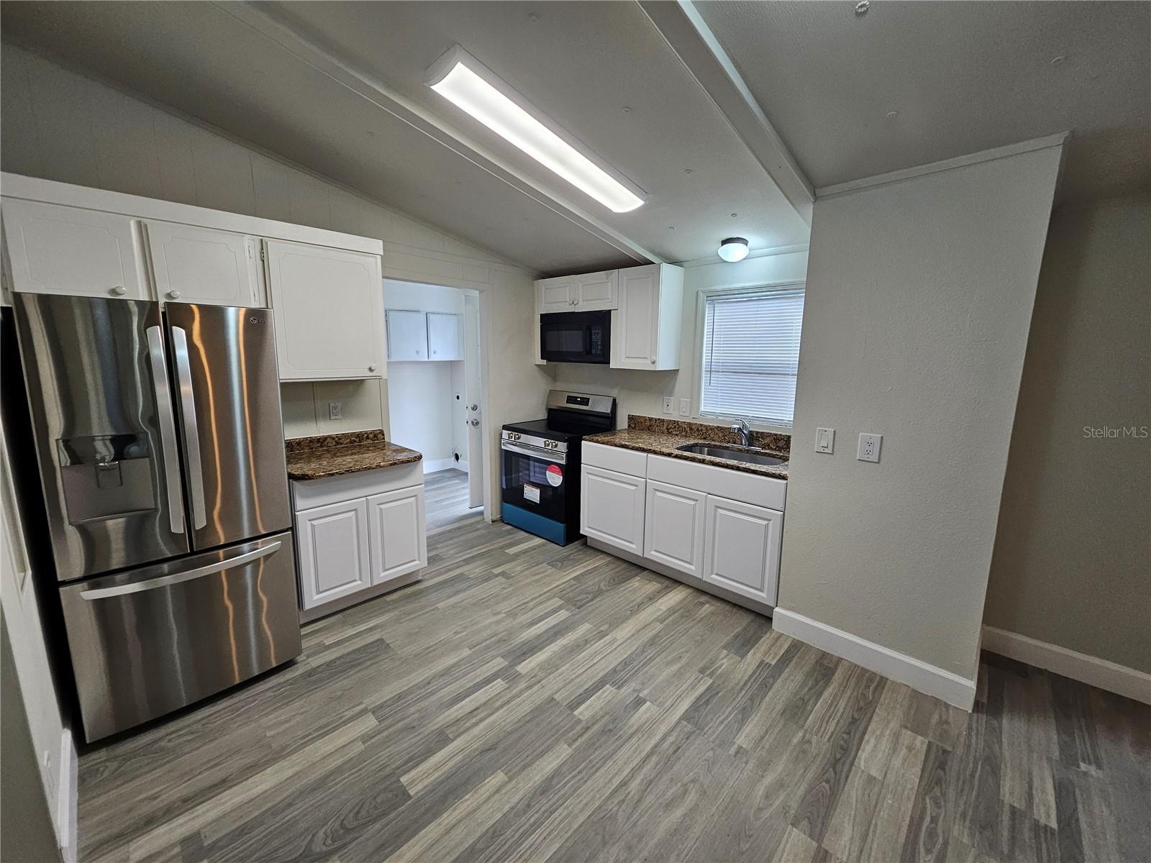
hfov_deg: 106.2
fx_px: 432
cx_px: 576
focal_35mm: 13
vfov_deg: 89.9
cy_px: 432
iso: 80
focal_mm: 1.74
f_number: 2.2
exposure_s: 1/60
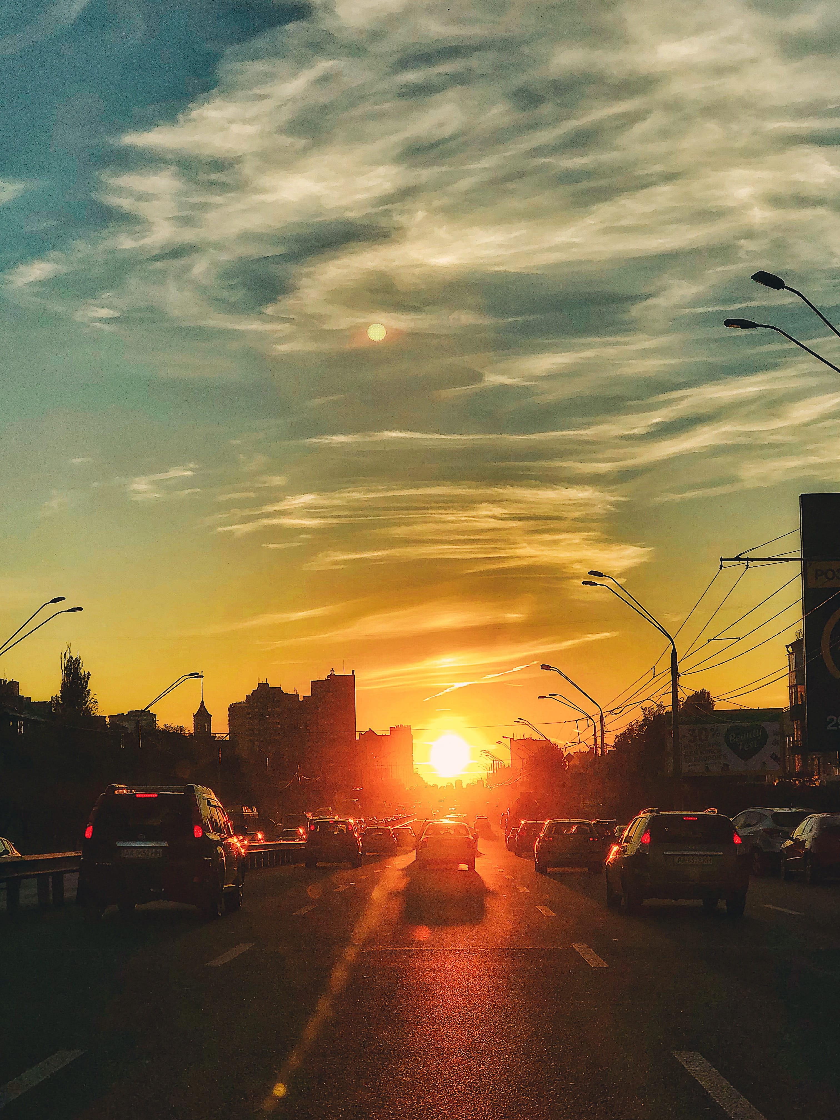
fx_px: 1844
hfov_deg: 25.7
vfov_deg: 33.8
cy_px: 560
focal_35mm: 57
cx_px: 420
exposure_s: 1/1412
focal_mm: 6.6
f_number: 2.8
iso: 20
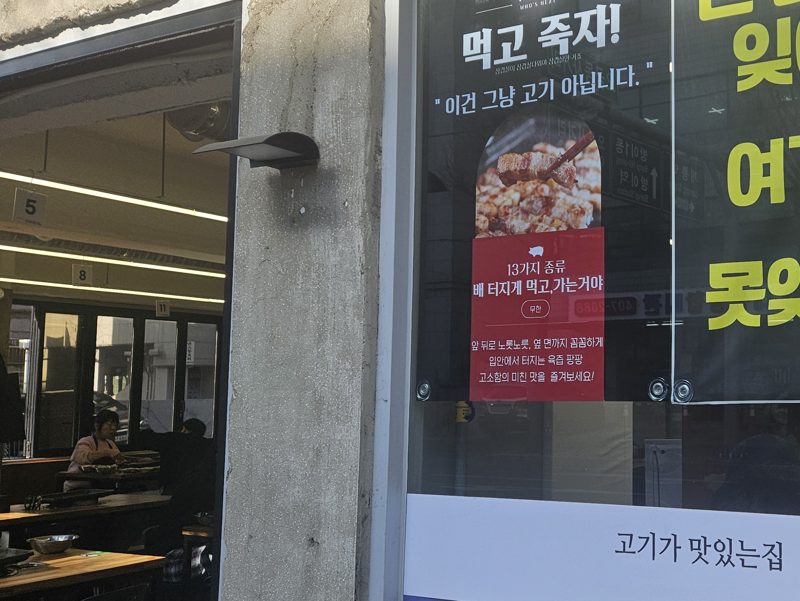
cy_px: 303
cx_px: 699
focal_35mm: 42
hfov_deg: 41.7
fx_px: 971
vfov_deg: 34.4
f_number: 1.8
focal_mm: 5.4
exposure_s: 1/1005
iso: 50
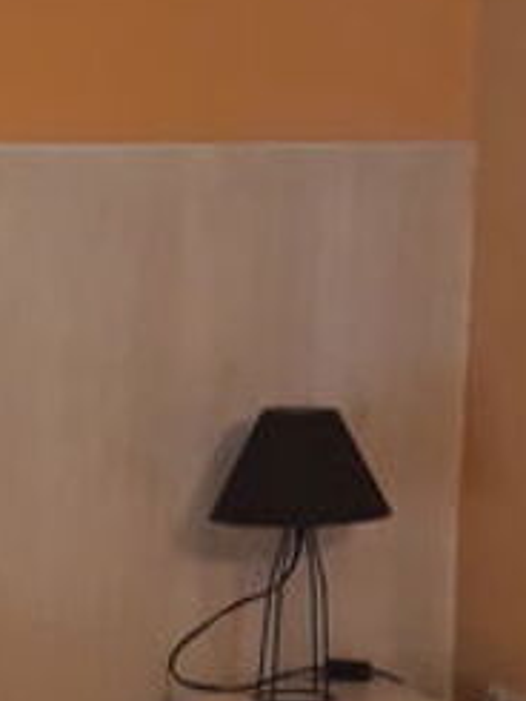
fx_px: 2976
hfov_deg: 9.7
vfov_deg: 13.2
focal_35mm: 147
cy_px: 765
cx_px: -369
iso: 250
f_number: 1.7
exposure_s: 1/25
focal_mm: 3.71
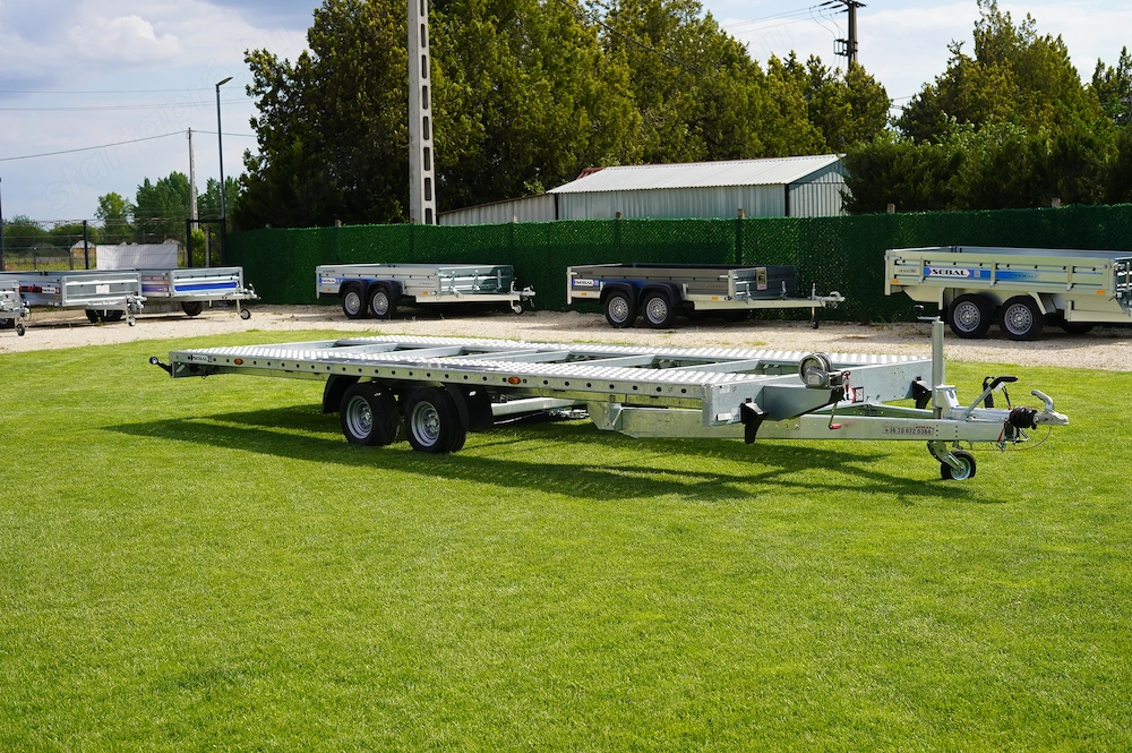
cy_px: 376
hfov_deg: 39.6
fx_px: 1571
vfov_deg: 26.9
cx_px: 566
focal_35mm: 50
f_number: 6.3
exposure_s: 1/400
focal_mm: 50
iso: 100
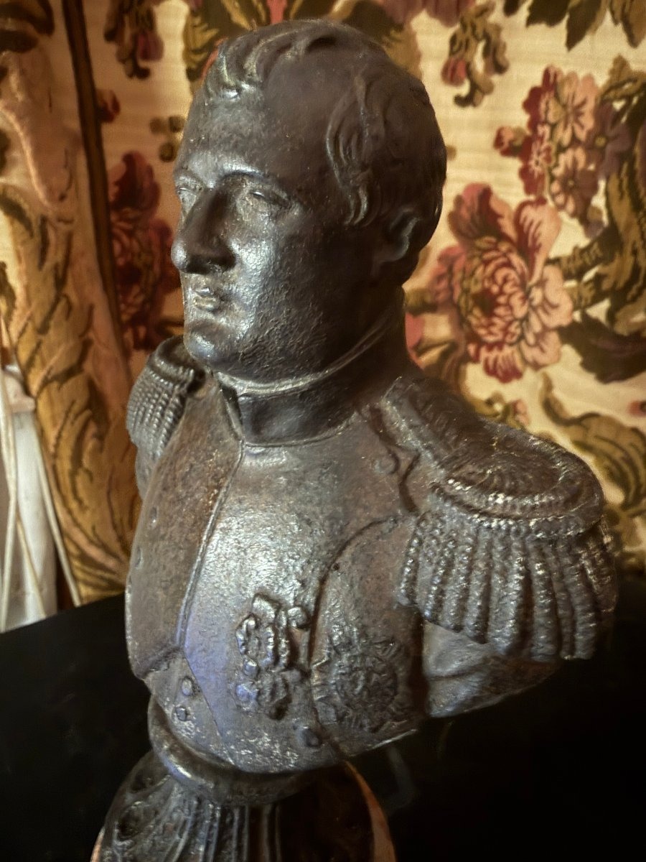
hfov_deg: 56.8
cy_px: 431
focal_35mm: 24
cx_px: 323
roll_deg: -1.8
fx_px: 597
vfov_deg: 71.6
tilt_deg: -14.9
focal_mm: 2.22
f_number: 2.2
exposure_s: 1/6
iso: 320
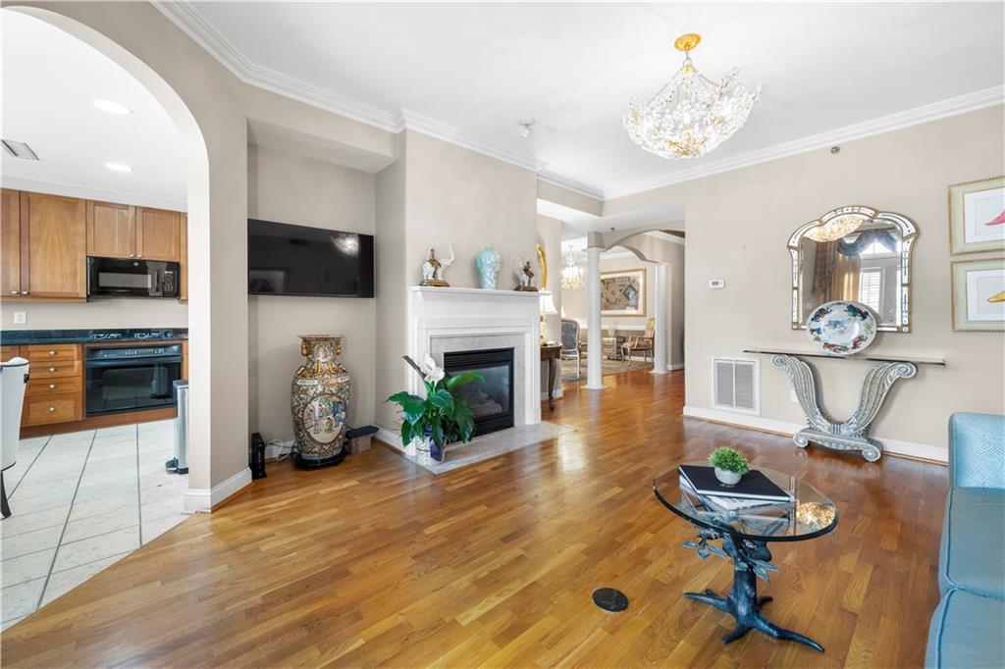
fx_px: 391
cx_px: 502
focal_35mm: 14
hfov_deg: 104.3
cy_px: 334
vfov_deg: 81.2
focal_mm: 14
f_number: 8
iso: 640
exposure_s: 1/1.25
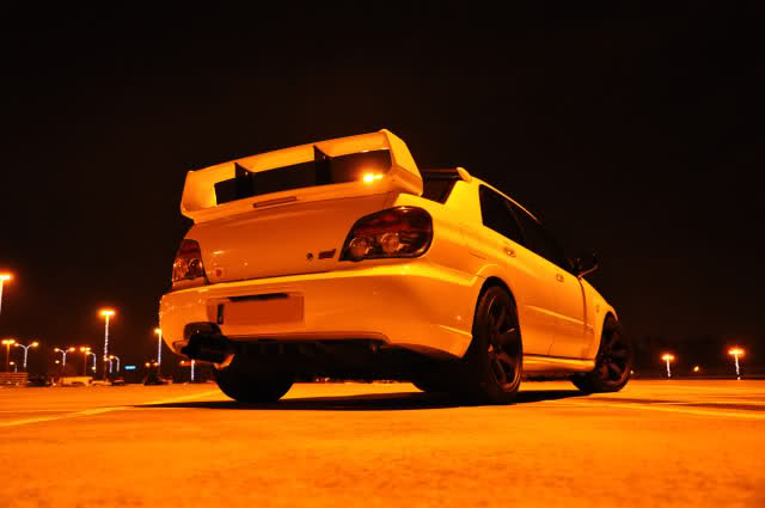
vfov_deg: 39.9
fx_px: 700
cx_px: 382
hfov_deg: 57.3
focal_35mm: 33
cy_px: 254
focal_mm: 22
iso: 1600
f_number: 3.5
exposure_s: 1/15
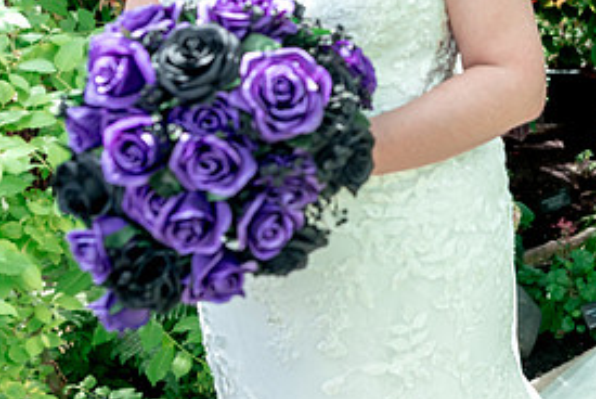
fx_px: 978
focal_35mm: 59
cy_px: 86
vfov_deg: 22.8
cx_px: 596
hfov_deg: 31.4
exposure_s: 1/400
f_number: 2.8
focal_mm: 28
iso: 125
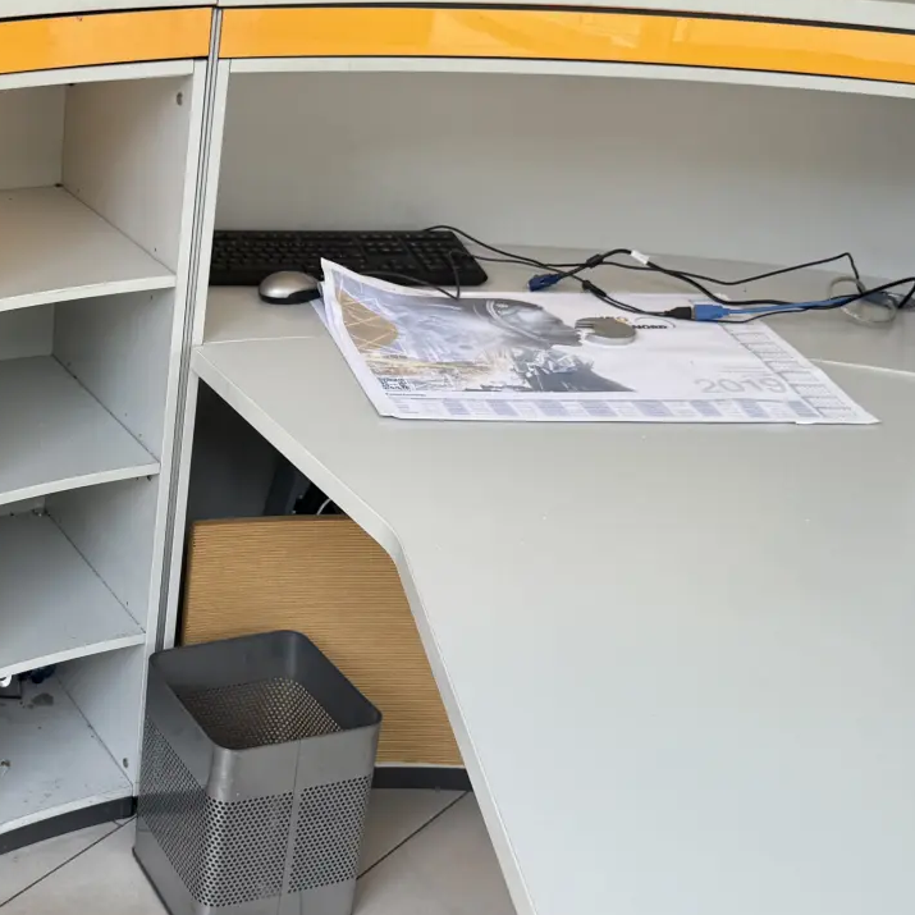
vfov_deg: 30.0
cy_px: 462
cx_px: 83
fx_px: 1705
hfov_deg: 28.8
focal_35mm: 57
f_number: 1.78
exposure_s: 1/584
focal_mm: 6.76
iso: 80
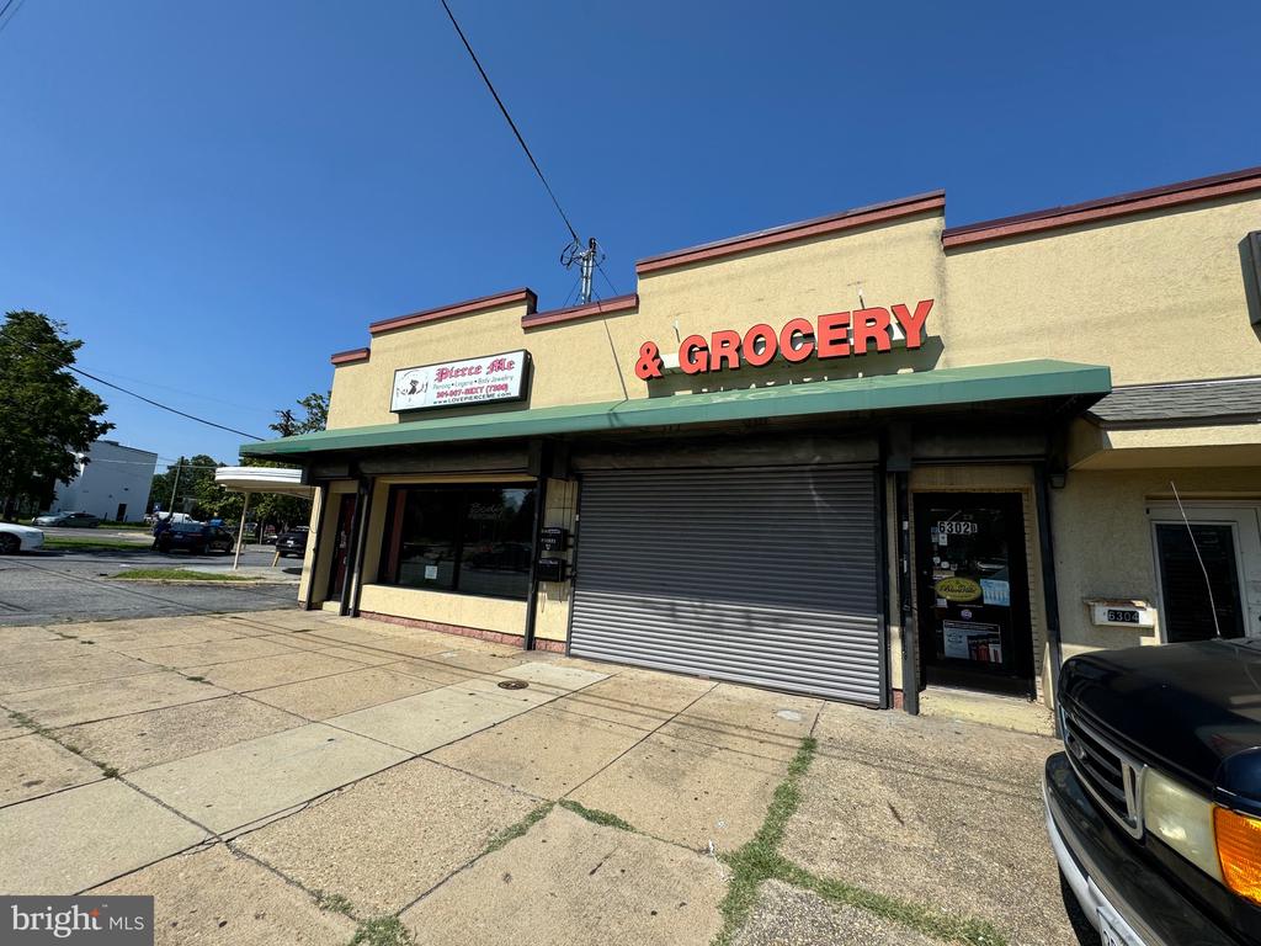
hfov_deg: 102.1
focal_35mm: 14
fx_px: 510
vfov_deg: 85.7
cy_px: 473
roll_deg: -3.9
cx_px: 630
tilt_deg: +8.9
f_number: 2.2
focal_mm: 2.22
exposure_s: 1/2028
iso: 50
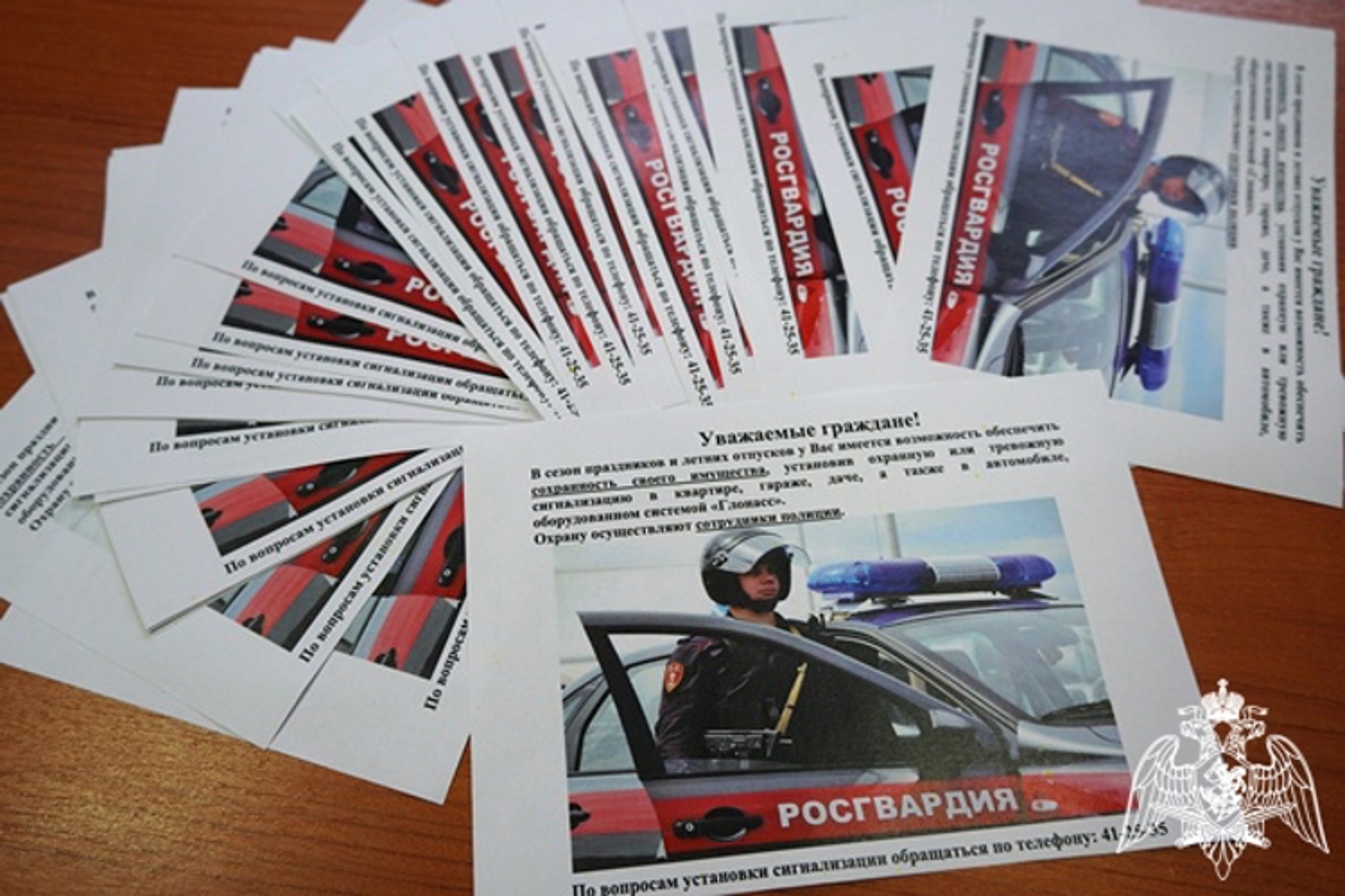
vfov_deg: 45.7
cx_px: 672
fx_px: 1065
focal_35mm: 28
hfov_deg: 64.6
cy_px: 448
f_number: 4
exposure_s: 1/60
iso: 320
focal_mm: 19
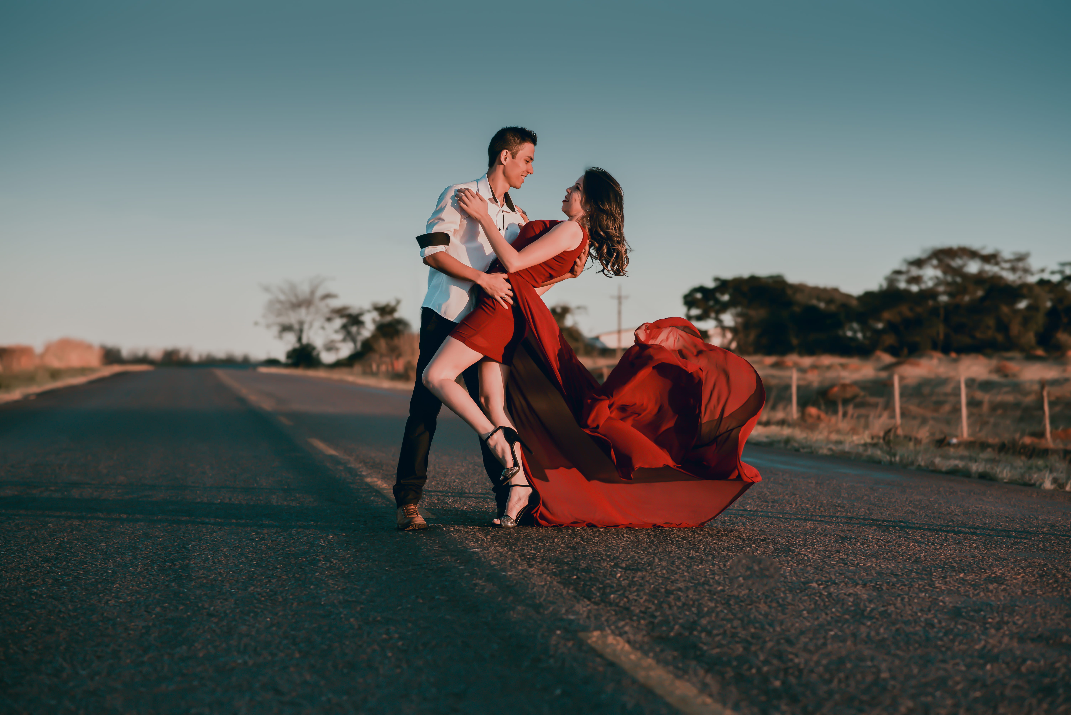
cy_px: 358
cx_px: 536
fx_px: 2530
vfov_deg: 16.1
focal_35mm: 85
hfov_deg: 23.9
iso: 800
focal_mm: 85
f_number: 3.3
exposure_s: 1/2000
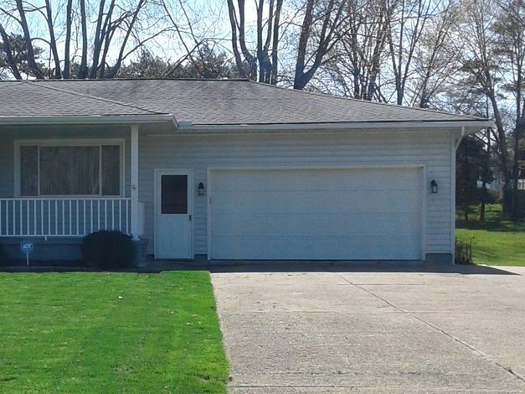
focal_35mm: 79
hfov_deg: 24.3
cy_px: 282
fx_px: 1198
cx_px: 98
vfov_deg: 18.6
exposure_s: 1/1315
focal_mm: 3.3
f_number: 2.2
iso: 50
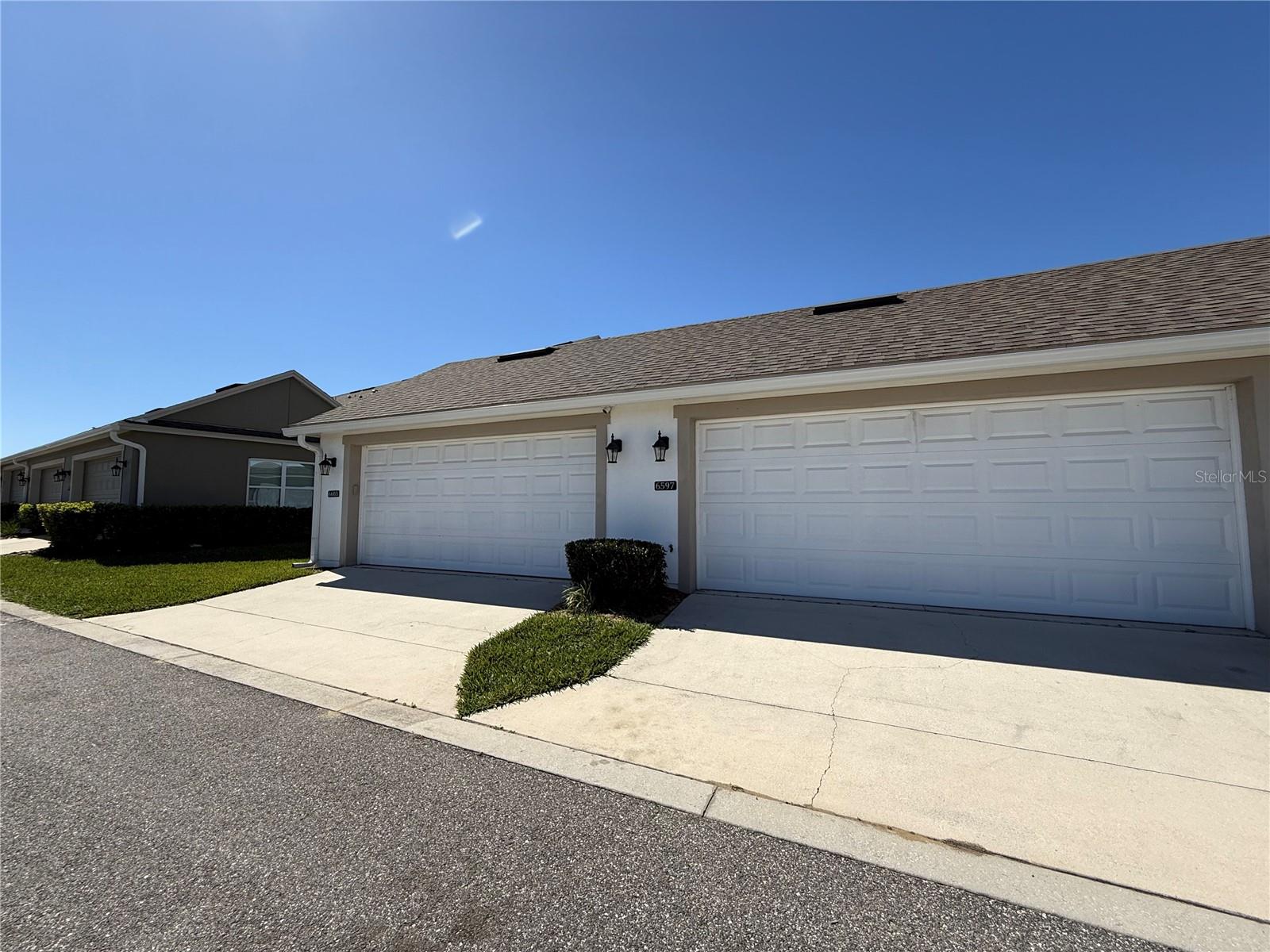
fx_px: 514
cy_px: 476
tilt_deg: +3.7
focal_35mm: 14
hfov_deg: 102.1
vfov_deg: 85.7
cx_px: 635
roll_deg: -0.5
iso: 50
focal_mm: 2.22
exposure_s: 1/2976
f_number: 2.2
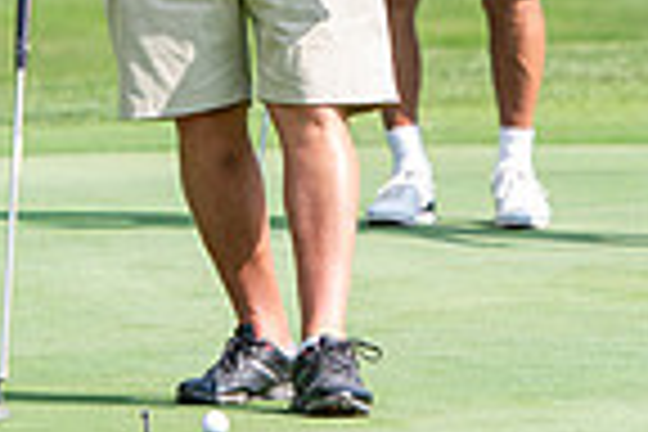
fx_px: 10871
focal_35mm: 604
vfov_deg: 2.3
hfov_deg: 3.4
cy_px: -299
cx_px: 382
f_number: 4
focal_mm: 150
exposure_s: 1/1000
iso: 250
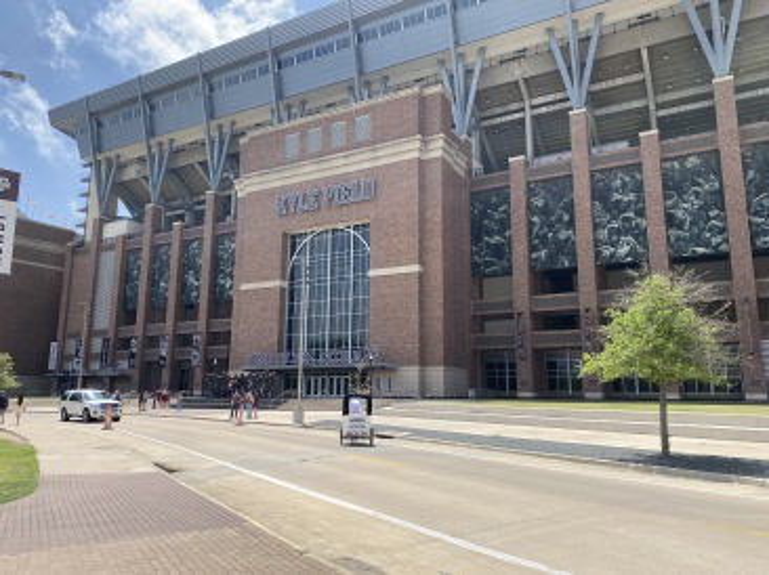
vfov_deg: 53.0
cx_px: 384
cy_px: 288
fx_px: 577
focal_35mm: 26
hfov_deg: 67.3
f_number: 1.8
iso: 32
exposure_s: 1/2410
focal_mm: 4.25
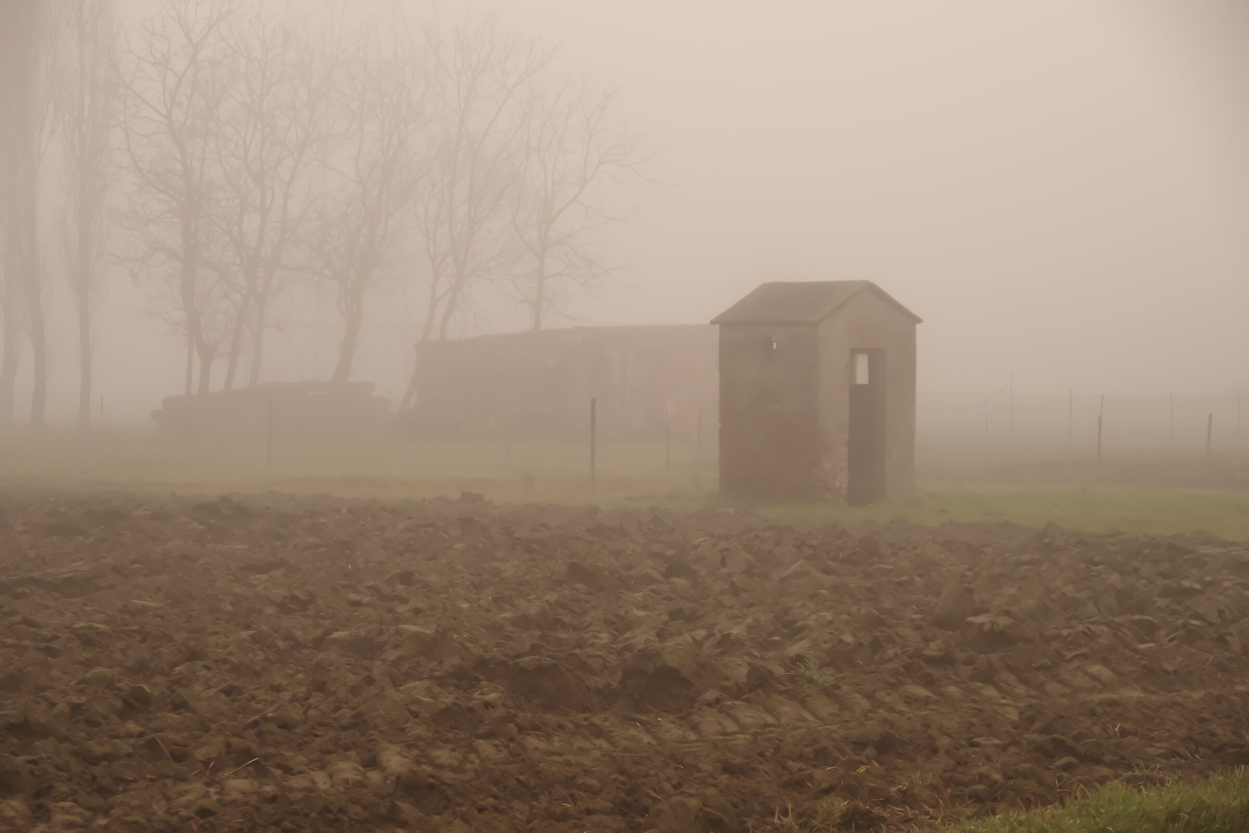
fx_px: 2810
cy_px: 416
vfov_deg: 16.9
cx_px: 624
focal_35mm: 81
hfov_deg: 25.1
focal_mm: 53
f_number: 4.5
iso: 400
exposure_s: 1/640
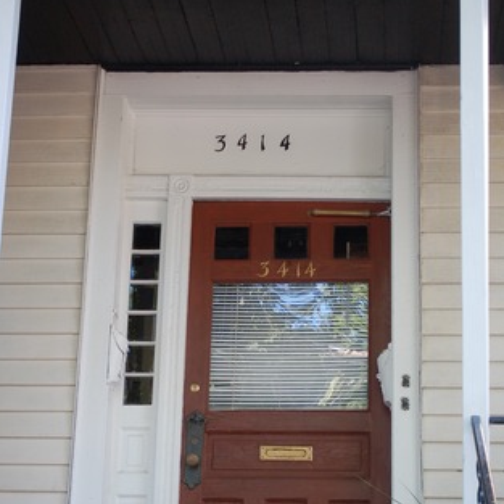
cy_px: 356
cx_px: 254
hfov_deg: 21.1
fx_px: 1351
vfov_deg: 21.0
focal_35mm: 82
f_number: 5.3
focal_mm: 42
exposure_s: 1/80
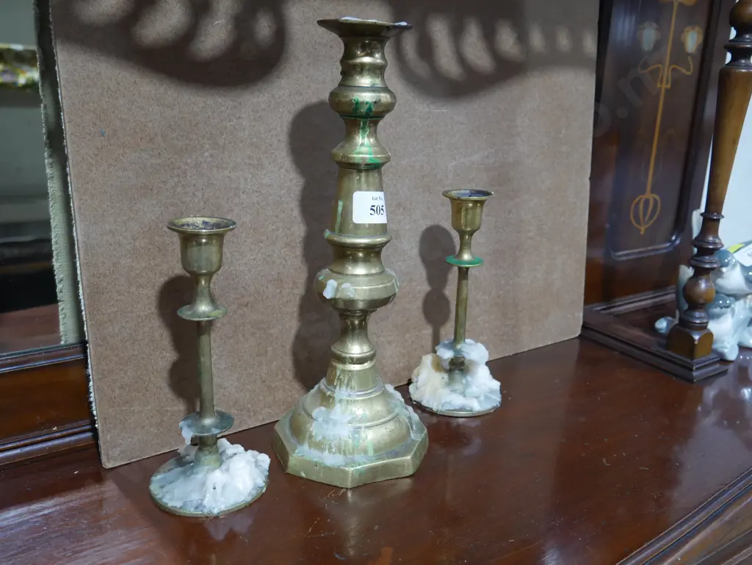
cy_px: 282
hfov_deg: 56.8
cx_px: 376
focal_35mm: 32
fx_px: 695
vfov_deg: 44.2
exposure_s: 1/60
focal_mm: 16
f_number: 3.6
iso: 640
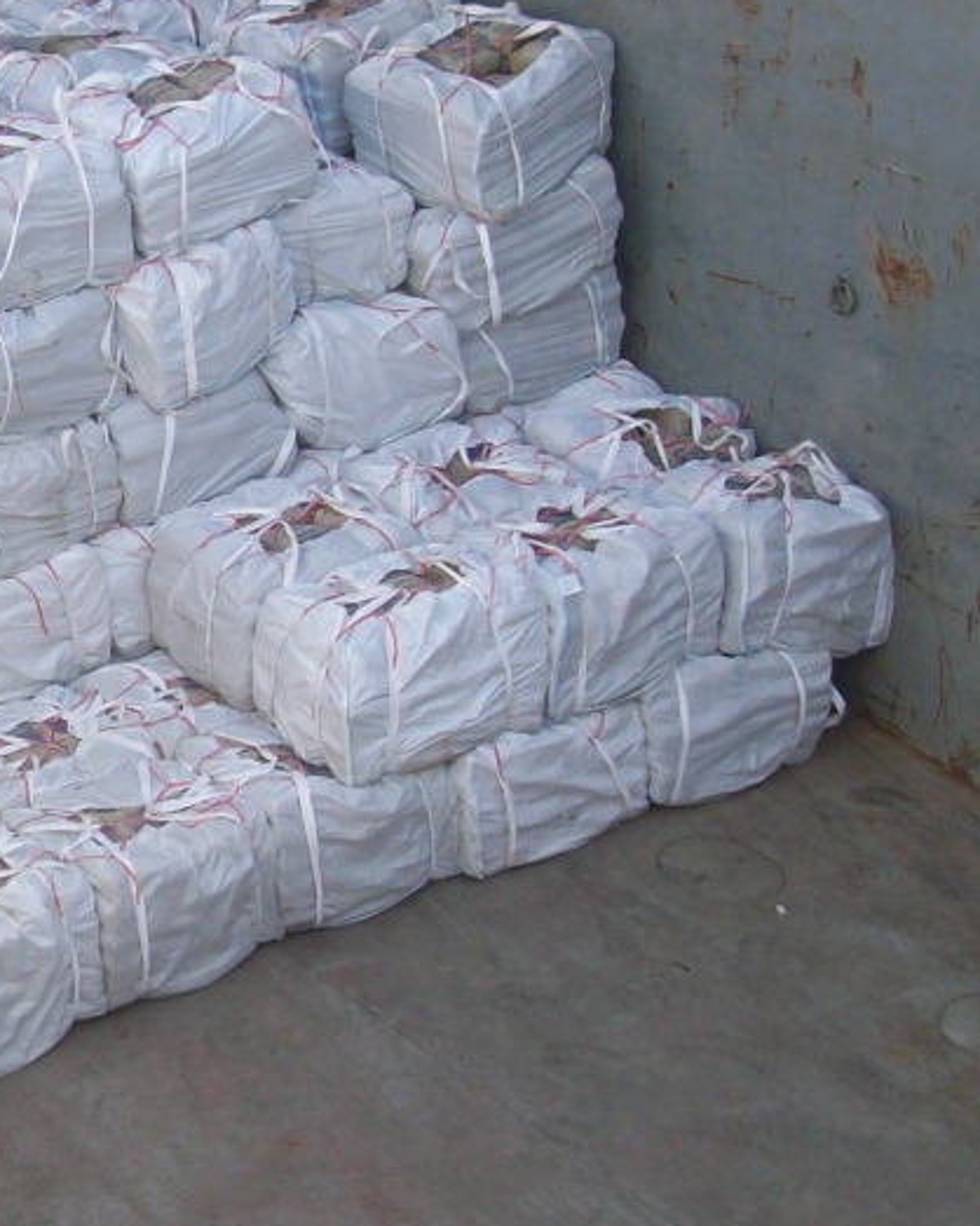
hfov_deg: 16.9
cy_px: 530
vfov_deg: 22.2
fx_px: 3120
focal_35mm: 86
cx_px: -256
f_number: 2.7
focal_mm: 6
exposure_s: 1/147
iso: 80
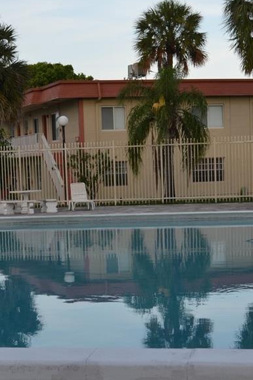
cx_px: 83
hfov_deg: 16.8
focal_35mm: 81
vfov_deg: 24.8
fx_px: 854
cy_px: 281
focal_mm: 26
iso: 100
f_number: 6.3
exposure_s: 1/160
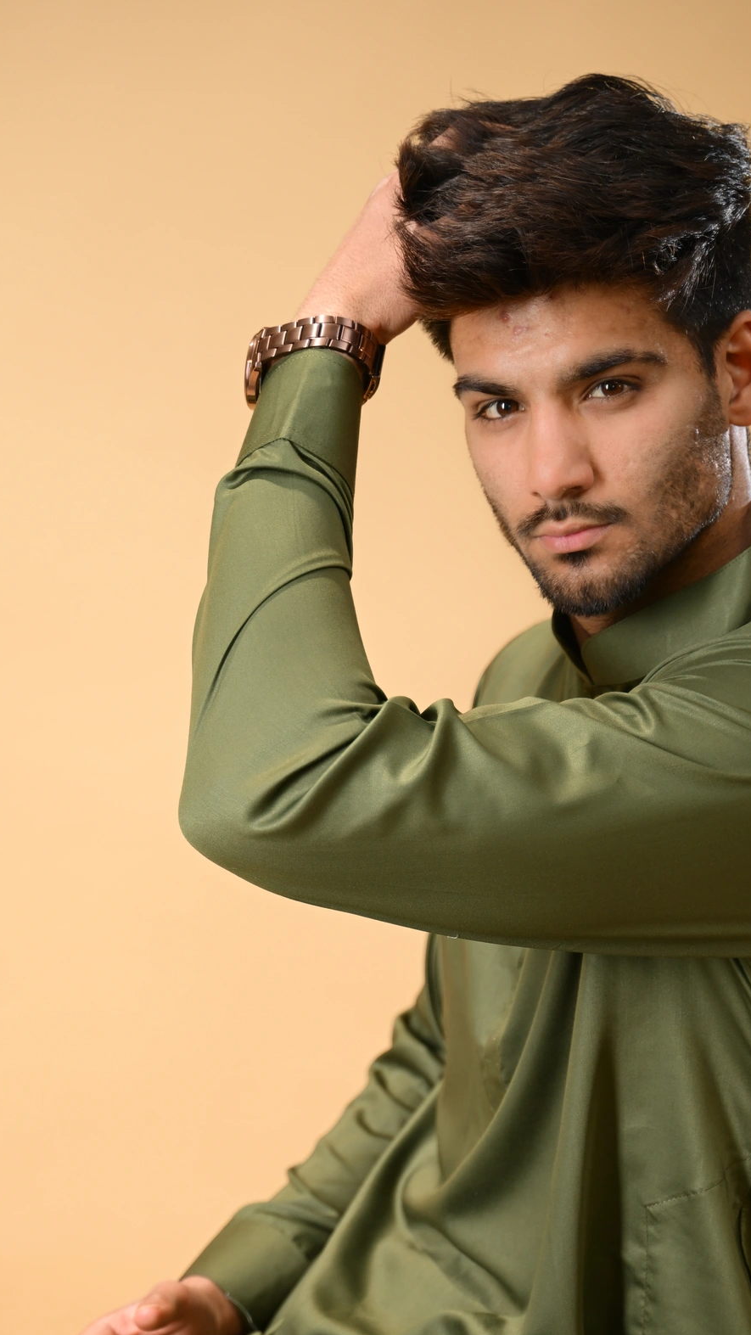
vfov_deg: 19.8
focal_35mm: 107
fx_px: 3787
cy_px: 993
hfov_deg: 11.3
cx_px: 344
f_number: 2.8
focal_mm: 63
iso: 250
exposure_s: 1/125
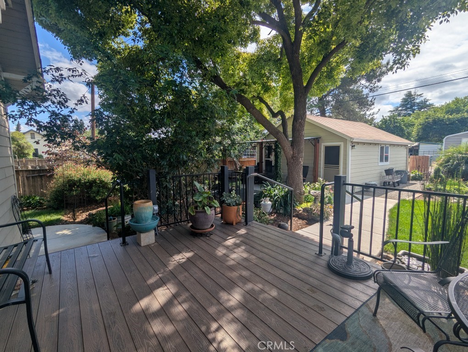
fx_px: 217
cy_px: 176
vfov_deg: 78.2
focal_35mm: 16
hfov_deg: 94.4
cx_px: 234
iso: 47
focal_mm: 2.35
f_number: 2.2
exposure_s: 1/2445
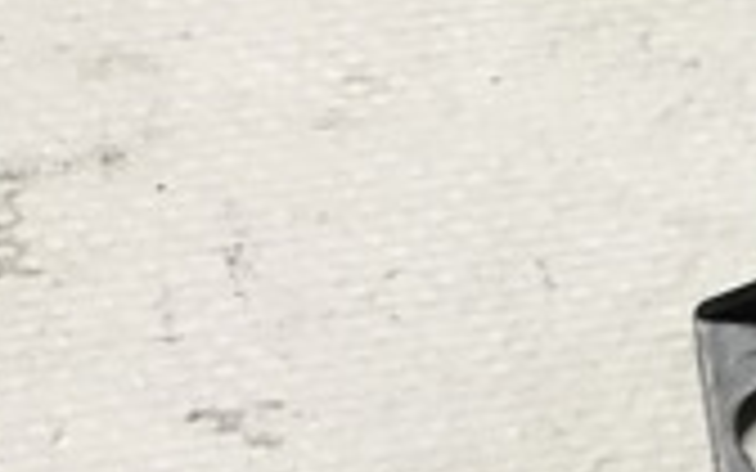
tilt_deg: -58.6
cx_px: 1300
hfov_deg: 16.0
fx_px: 2328
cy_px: 389
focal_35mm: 113
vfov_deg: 11.5
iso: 32
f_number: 1.8
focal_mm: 3.99
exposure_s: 1/27
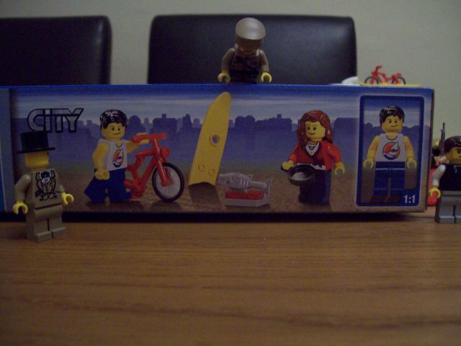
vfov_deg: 39.7
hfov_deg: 51.4
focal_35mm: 36
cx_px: 230
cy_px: 173
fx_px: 479
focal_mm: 6
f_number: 2.7
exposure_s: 1/8
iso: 200
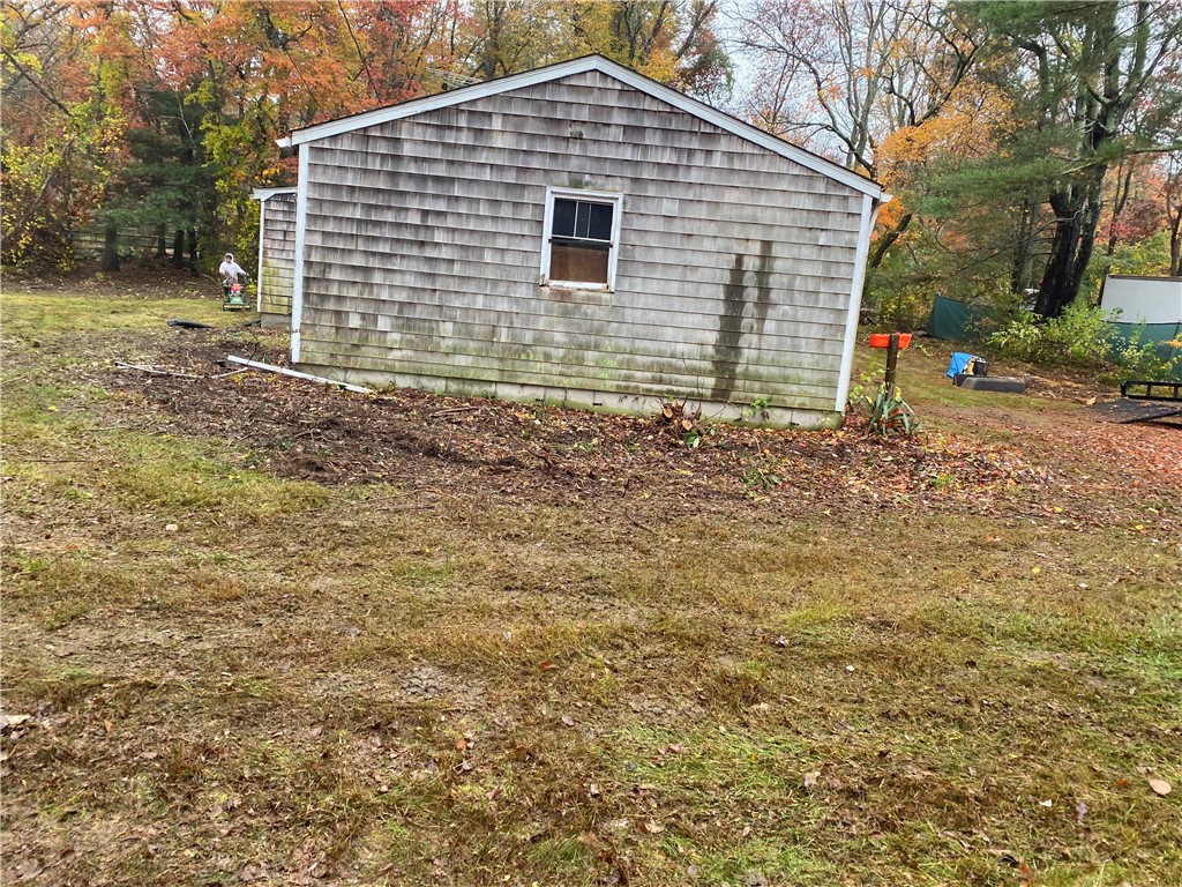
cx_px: 591
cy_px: 444
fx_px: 888
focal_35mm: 26
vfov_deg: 53.1
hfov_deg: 67.3
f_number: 1.8
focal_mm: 4.25
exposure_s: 1/163
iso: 32
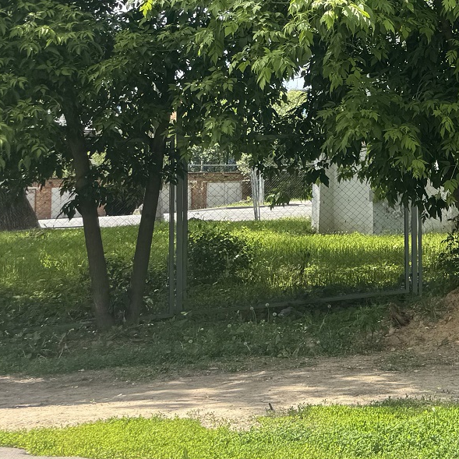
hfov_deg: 19.8
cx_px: 745
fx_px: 1080
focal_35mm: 72
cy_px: 69
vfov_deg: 23.5
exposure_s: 1/1456
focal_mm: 6.76
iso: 80
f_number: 1.78
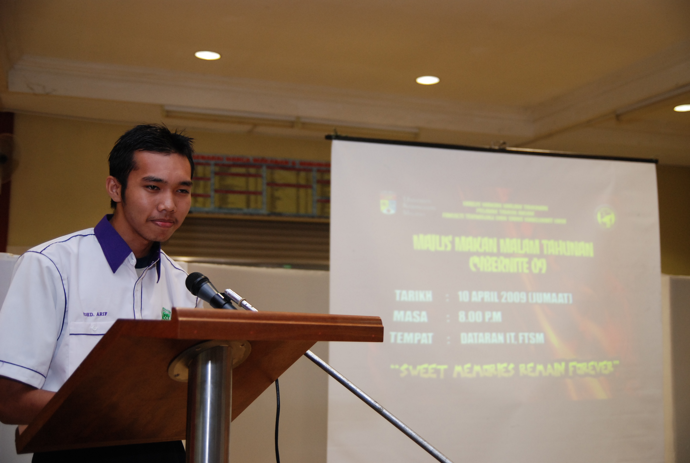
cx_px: 345
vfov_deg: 30.0
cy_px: 232
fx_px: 864
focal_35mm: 45
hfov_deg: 43.5
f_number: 2.8
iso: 500
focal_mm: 30
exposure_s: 1/60
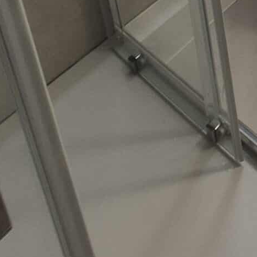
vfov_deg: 15.6
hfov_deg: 19.0
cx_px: 490
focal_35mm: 63
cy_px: -343
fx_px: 529
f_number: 2.2
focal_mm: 2.2
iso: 80
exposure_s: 1/50
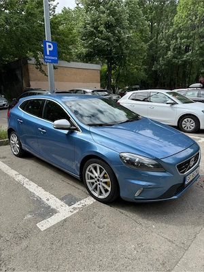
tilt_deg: -12.9
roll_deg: +0.4
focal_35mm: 24
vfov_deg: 71.6
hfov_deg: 56.8
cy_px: 136
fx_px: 189
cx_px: 102
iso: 80
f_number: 1.78
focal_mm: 6.76
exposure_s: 1/1901
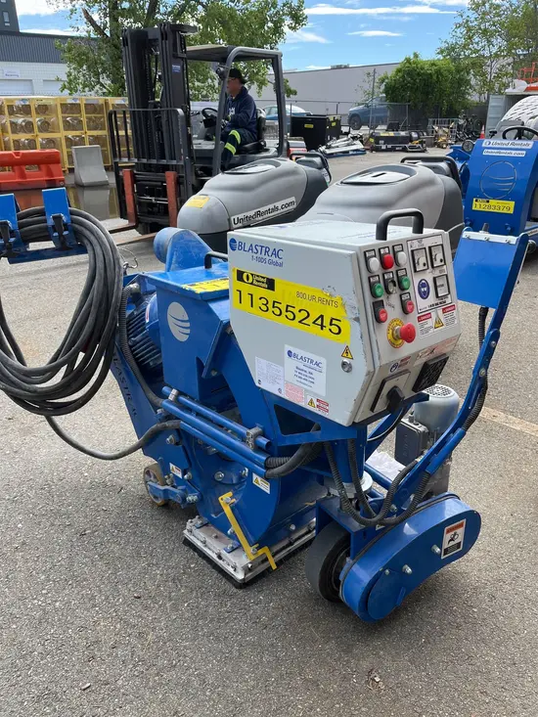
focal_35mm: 26
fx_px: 539
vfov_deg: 67.3
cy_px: 358
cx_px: 269
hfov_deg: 53.1
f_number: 1.6
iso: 50
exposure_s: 1/1106
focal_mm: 5.1
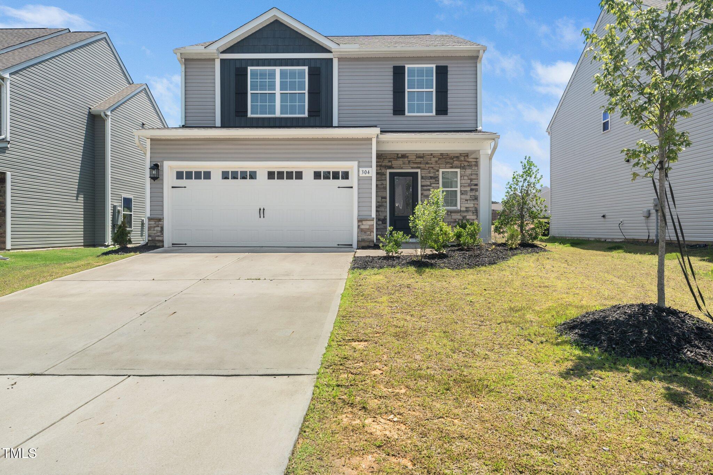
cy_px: 238
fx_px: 436
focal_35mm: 22
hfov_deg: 78.6
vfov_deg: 57.2
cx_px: 356
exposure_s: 1/800
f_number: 7.1
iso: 640
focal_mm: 22
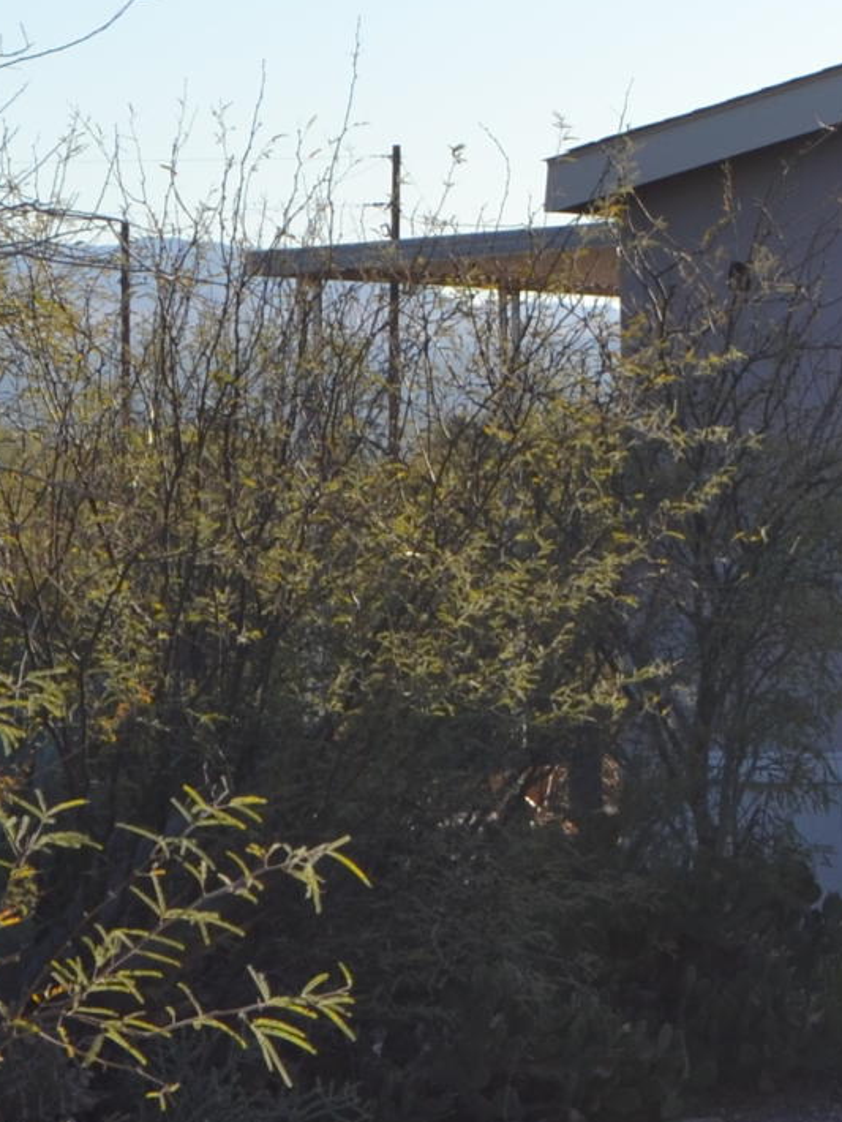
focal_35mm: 195
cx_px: 1463
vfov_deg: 10.1
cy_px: 526
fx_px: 6320
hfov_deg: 7.4
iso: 100
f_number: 9
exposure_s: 1/200
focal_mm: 32
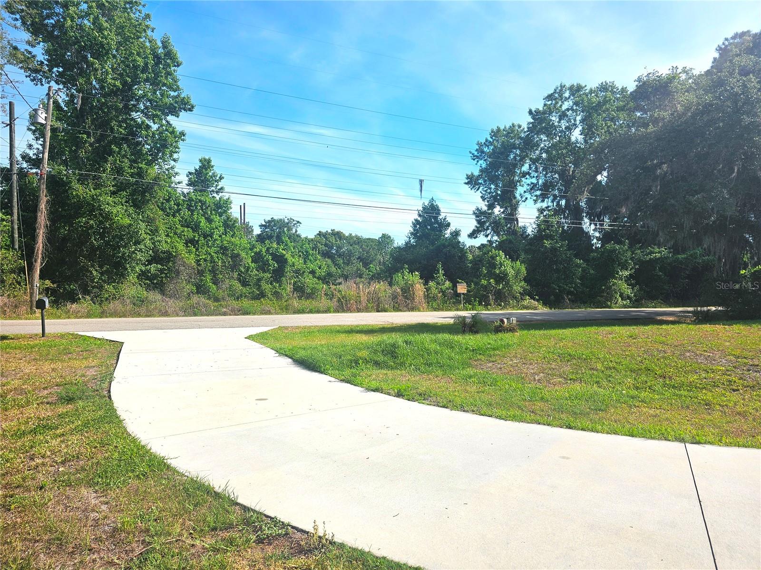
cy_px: 285
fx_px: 506
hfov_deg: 73.9
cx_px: 380
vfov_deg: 58.9
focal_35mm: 23
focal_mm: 6.3
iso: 10
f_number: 1.7
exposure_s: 1/1053
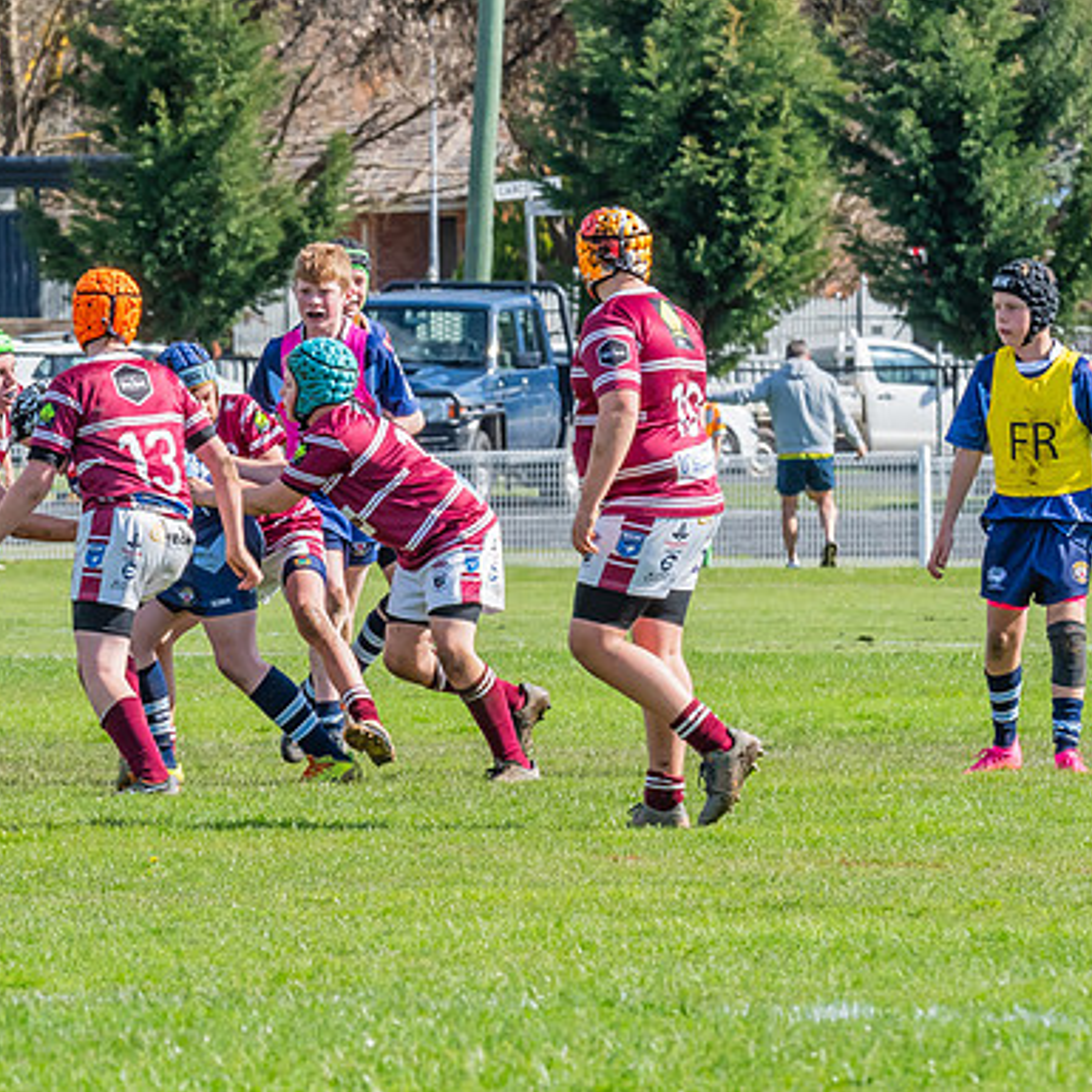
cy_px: 658
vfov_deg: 2.9
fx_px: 21628
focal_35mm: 606
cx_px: 182
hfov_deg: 2.9
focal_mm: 260
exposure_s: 1/400
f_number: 18
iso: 800
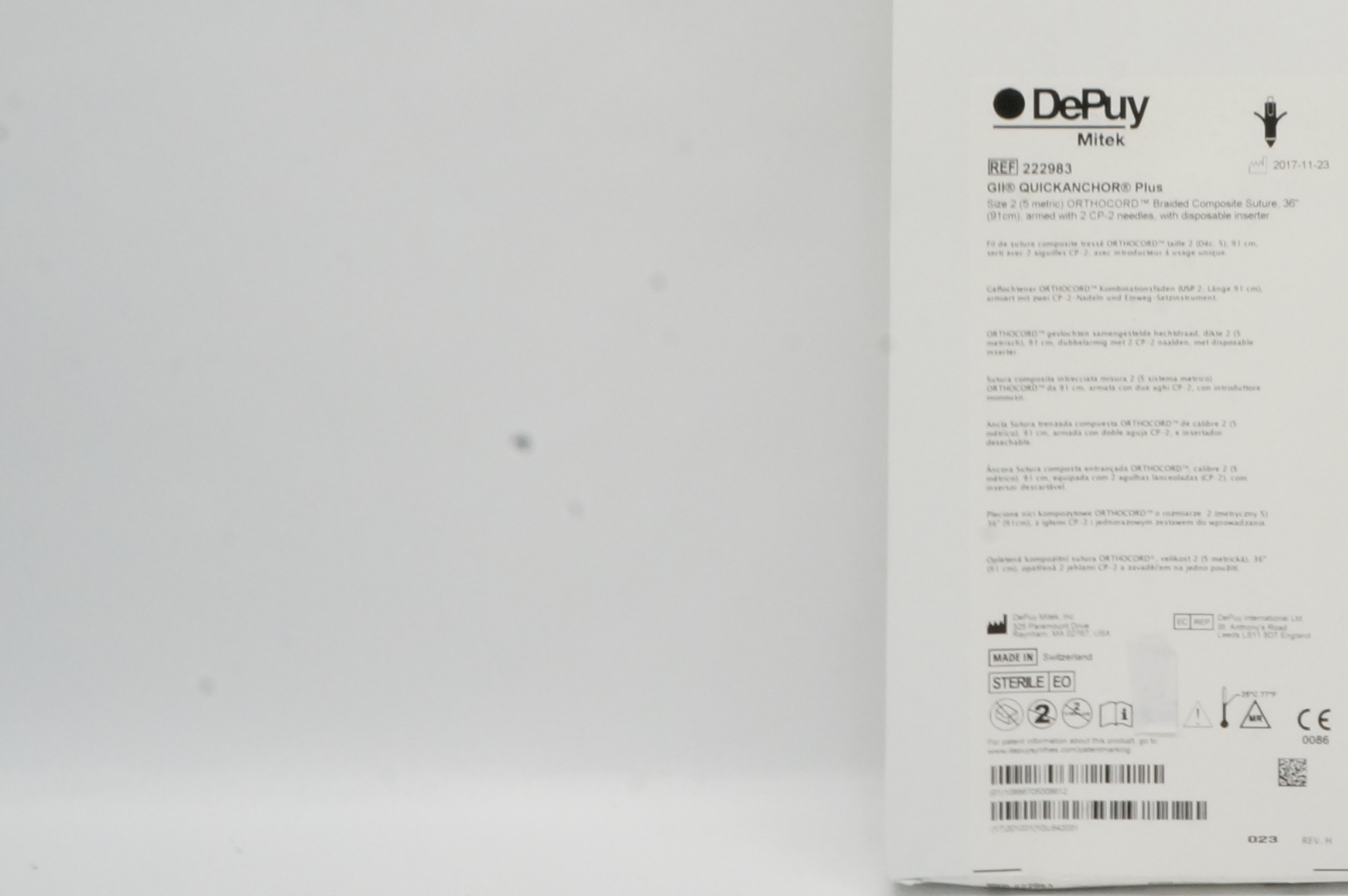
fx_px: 2394
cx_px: 1157
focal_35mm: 64
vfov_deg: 20.7
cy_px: 82
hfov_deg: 30.4
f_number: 22
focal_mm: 20
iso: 800
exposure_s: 1/8
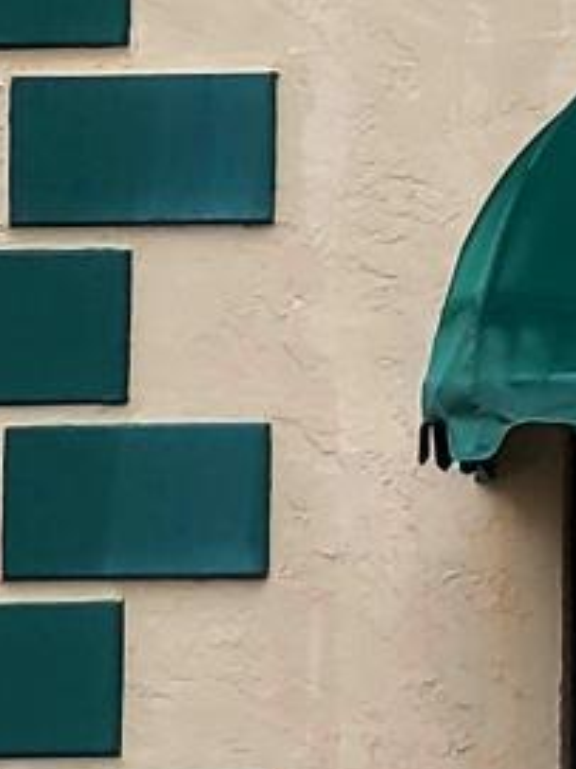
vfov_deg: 5.1
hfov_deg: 3.8
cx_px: 1640
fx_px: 8526
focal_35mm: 384
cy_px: -570
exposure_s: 1/60
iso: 64
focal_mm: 6
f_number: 2.09
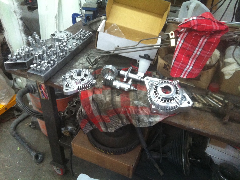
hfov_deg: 52.7
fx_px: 242
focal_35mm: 35
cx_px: 120
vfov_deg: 40.6
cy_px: 90
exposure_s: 1/15
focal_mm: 3.85
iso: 320
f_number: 2.8
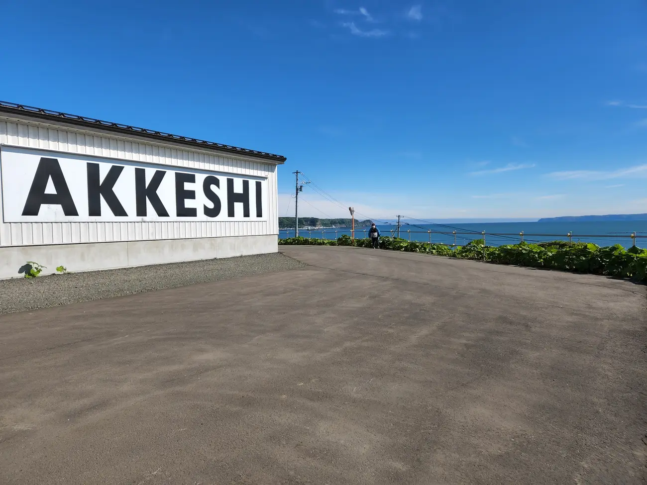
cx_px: 324
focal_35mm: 23
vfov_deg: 58.9
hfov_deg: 73.9
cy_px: 242
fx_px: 430
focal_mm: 5.4
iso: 20
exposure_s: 1/2371
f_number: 1.8
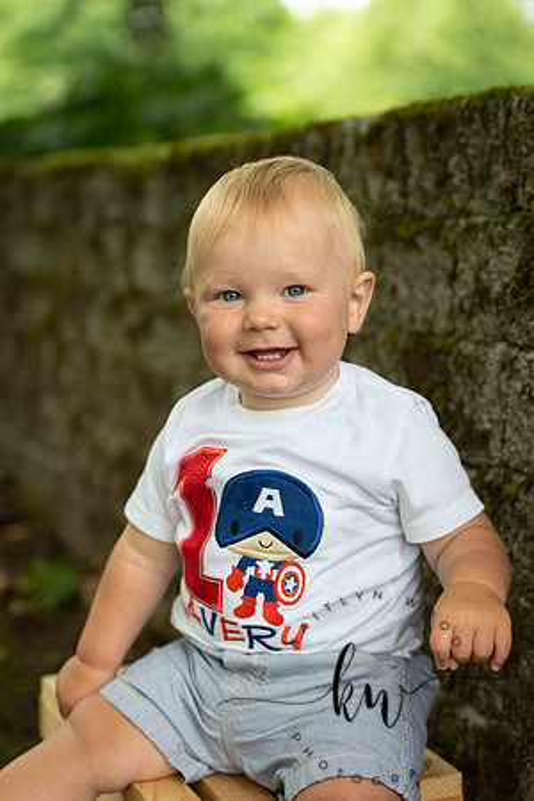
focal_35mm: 70
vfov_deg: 28.8
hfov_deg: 19.5
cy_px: 400
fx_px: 1557
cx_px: 267
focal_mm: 70
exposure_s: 1/250
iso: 400
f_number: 2.8
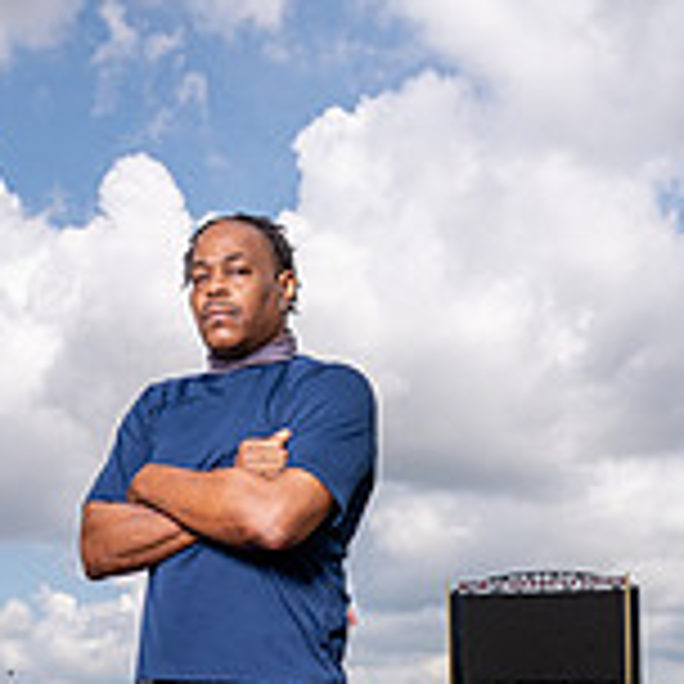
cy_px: 778
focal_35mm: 63
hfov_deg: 27.1
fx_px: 1408
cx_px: 225
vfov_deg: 25.1
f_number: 11
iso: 125
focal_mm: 25
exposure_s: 1/200
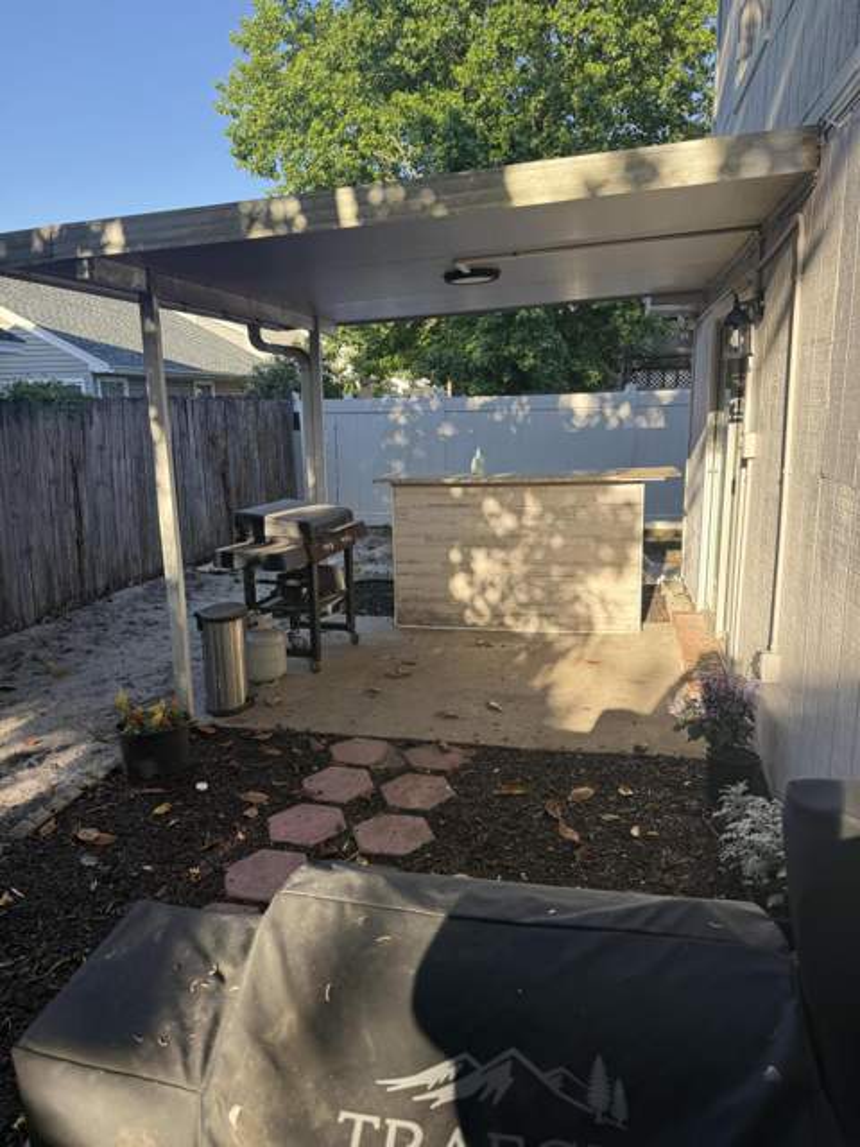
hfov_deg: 56.8
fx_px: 795
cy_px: 574
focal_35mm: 24
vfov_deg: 71.6
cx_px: 430
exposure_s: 1/909
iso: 100
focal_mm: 6.76
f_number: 1.78
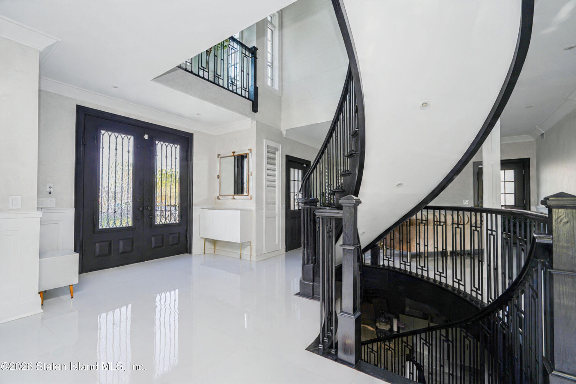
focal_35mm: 16
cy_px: 192
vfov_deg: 73.8
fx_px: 256
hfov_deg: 96.7
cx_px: 288
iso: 64
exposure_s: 1/40
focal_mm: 16
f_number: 4.5
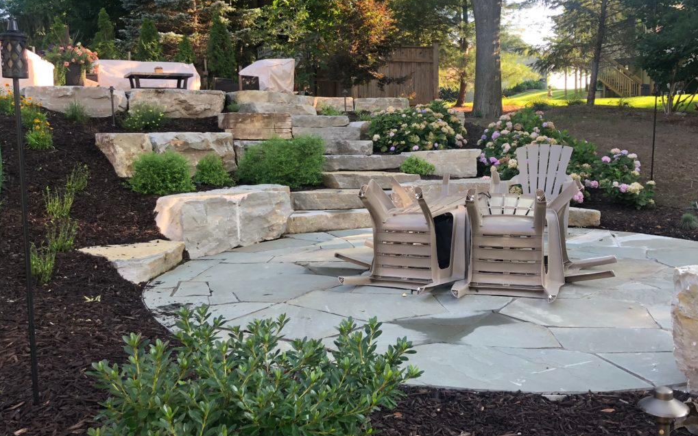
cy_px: 206
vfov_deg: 36.3
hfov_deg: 55.2
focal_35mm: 35
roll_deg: +1.8
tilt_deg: -5.5
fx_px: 666
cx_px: 388
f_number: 1.8
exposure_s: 1/120
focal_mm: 3.99
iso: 40
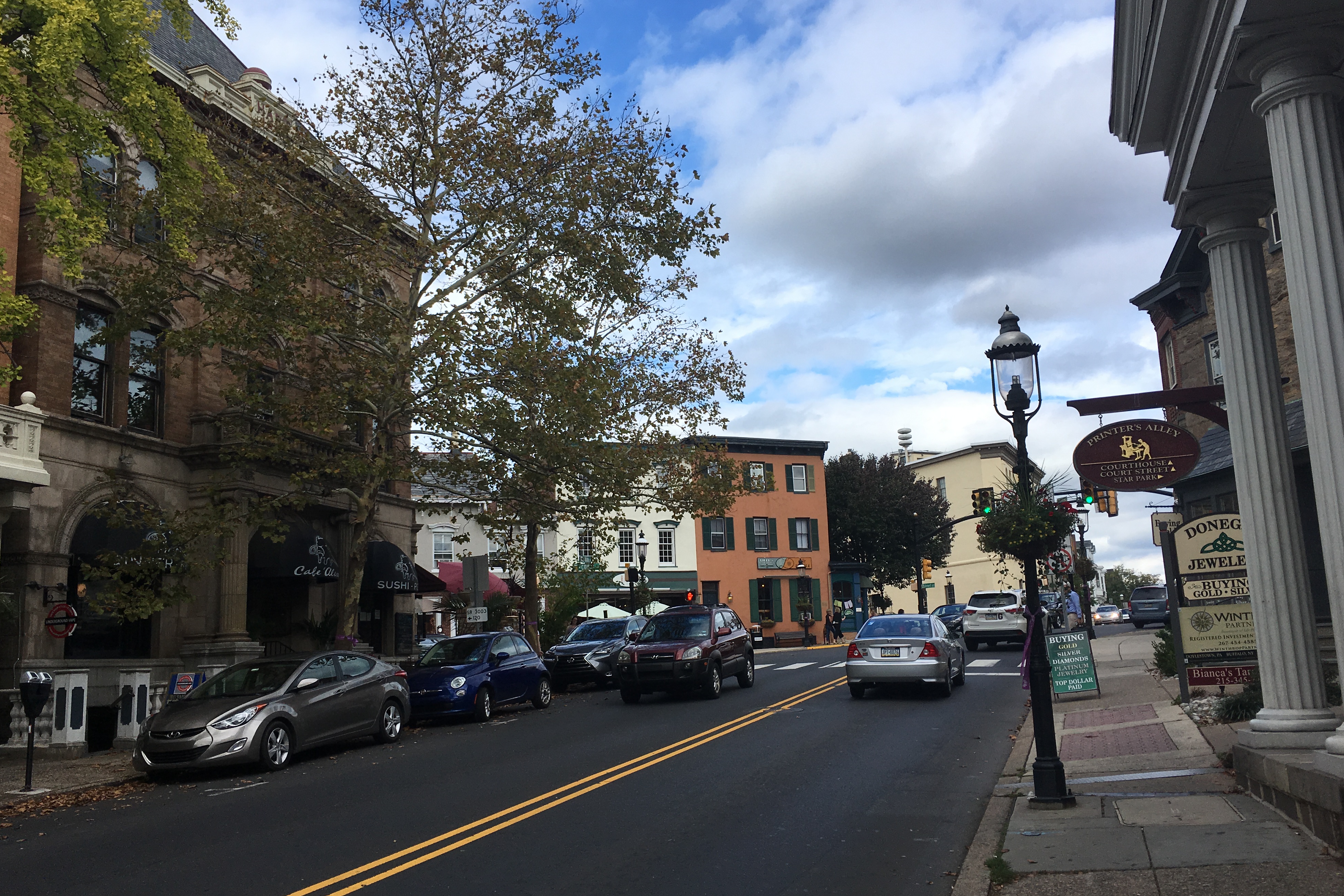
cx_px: 676
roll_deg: +1.9
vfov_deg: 42.3
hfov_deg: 60.3
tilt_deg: +9.5
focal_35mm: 31
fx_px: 1157
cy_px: 458
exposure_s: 1/1221
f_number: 2.2
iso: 25
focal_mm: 4.15
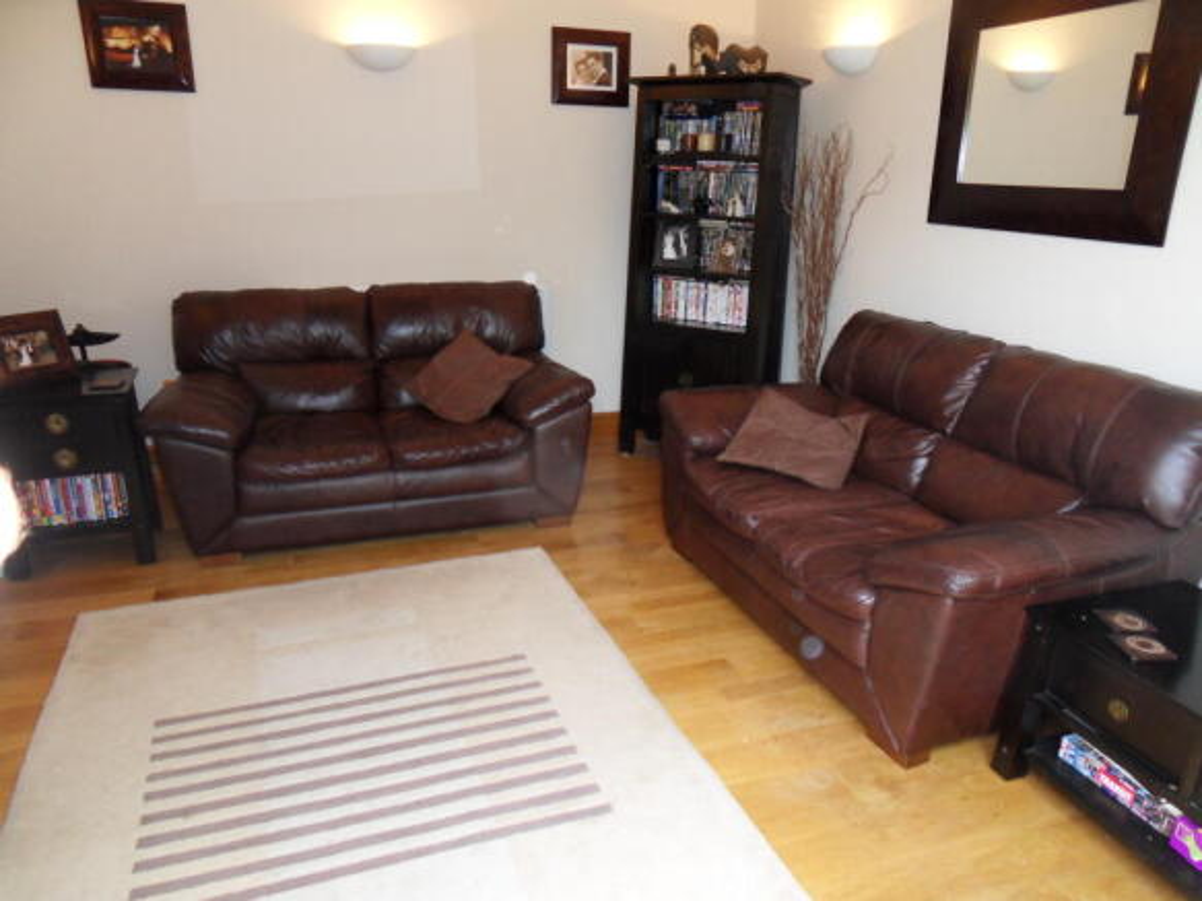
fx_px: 833
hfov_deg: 71.6
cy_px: 450
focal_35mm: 24
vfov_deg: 56.8
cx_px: 601
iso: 200
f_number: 3.3
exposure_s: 1/30
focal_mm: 4.2
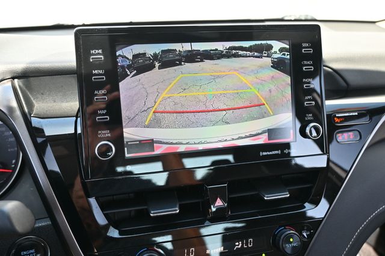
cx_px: 192
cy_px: 128
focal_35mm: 28
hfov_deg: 64.6
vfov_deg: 45.6
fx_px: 305
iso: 400
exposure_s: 1/160
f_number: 3.8
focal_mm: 19
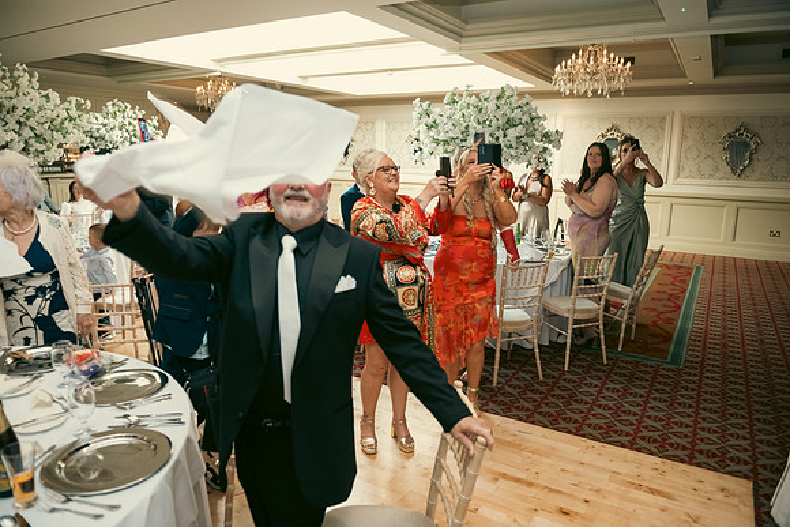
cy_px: 264
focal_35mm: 24
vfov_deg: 53.2
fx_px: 527
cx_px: 395
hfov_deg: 73.7
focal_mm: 24
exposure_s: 1/160
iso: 800
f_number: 3.5
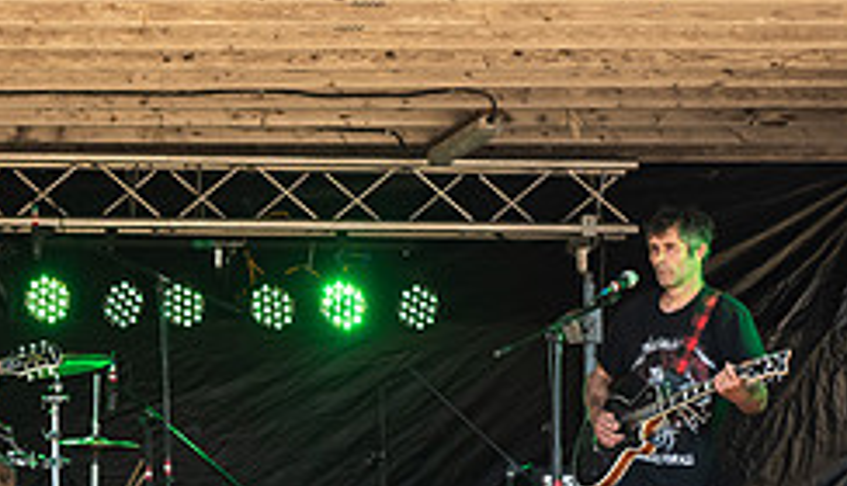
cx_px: -149
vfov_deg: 5.7
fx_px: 4897
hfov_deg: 9.8
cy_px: 381
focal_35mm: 217
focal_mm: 75
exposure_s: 1/1000
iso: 500
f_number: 2.8
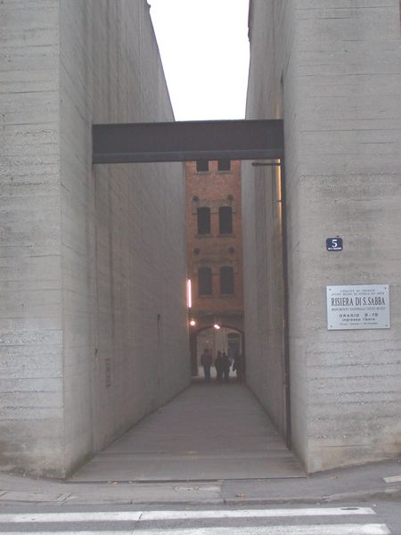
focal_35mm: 71
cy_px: 268
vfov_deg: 27.4
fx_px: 1097
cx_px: 200
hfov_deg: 20.7
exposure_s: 1/90
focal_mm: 10.8
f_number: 4
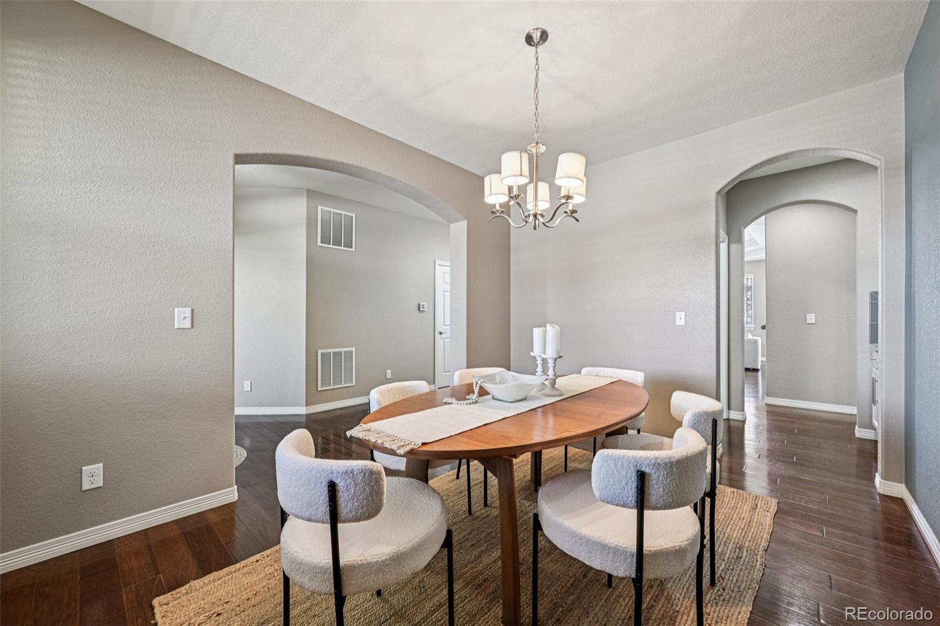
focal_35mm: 14
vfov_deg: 81.2
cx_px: 470
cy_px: 313
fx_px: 365
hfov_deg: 104.3
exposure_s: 1/3.33
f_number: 11
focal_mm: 14
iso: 400
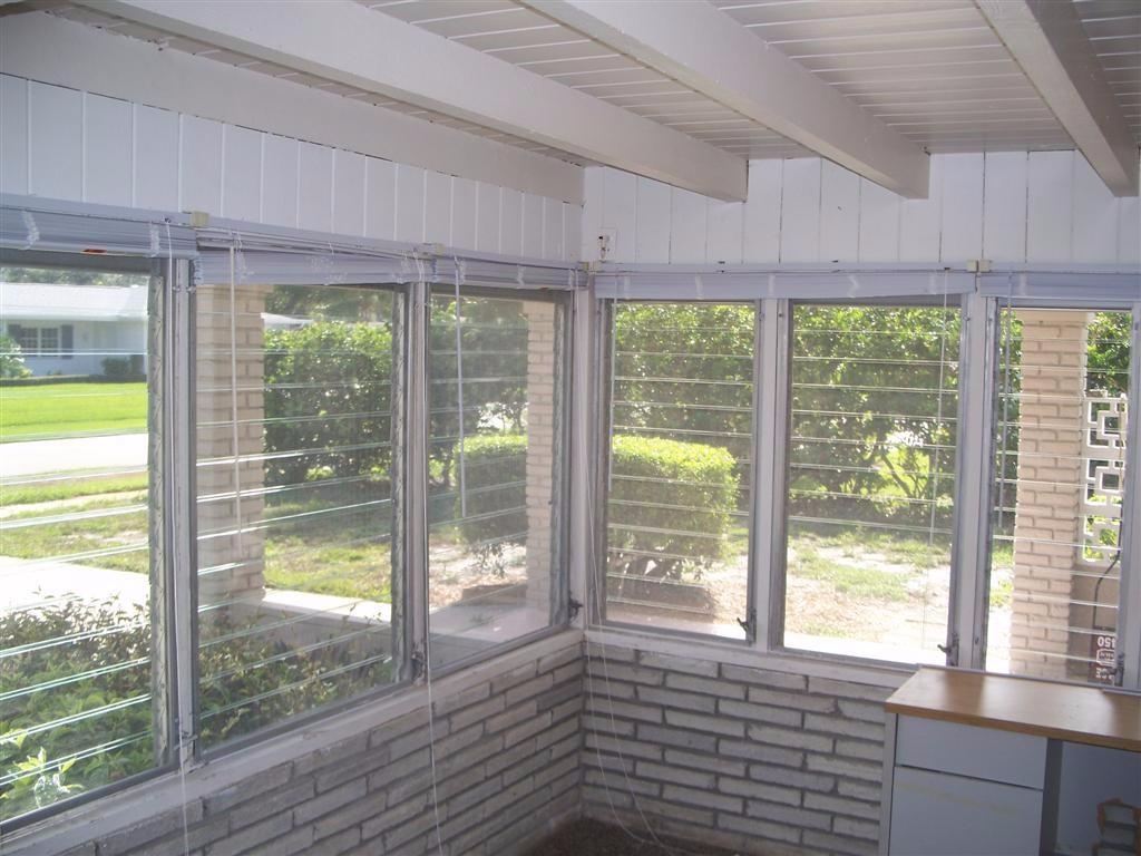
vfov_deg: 38.7
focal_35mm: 37
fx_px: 1220
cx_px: 570
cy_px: 428
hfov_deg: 50.1
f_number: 2.8
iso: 64
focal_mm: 7.8
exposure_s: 1/160
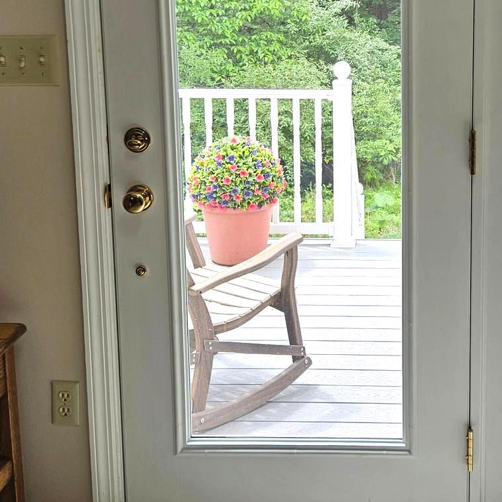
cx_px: 371
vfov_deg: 30.6
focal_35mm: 55
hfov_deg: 30.6
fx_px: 902
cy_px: 125
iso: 25
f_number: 1.8
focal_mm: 5.4
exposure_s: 1/142
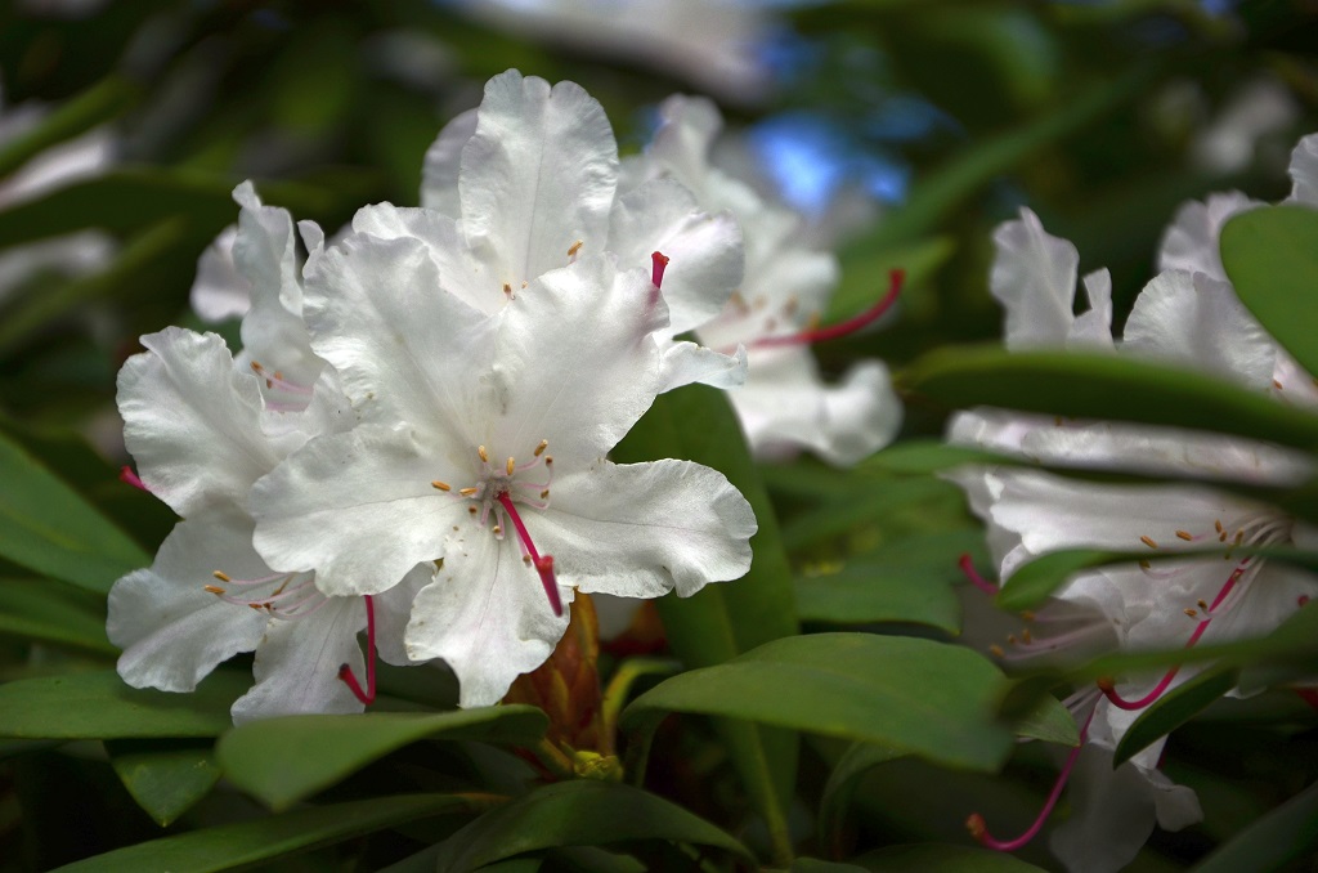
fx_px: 5754
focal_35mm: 158
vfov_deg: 8.7
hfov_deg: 13.1
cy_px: 436
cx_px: 659
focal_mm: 105
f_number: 5.6
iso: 250
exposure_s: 1/800
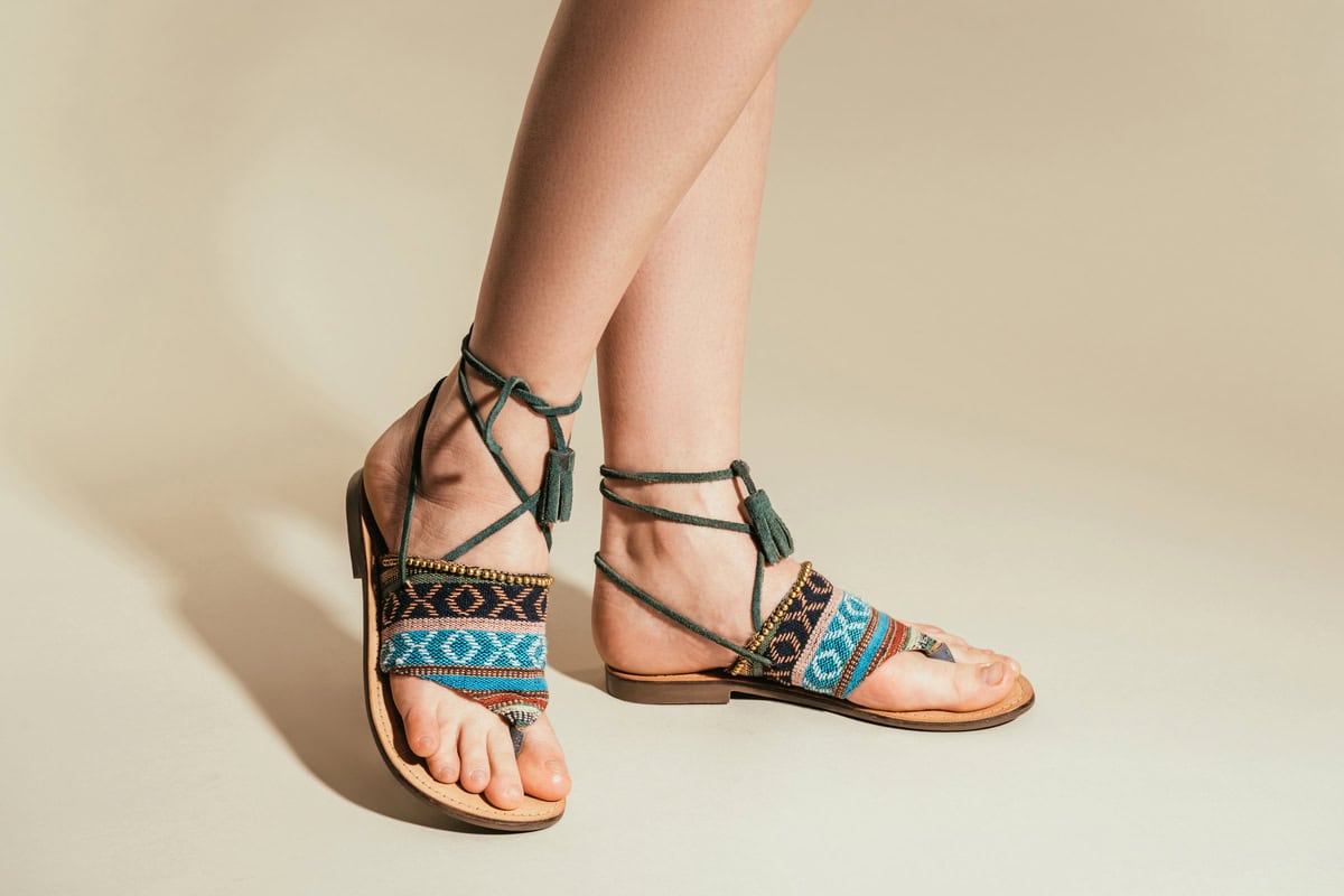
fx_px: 2240
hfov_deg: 33.4
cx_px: 672
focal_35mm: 60
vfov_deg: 22.6
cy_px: 448
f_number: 9
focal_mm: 60
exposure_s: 1/160
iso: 100
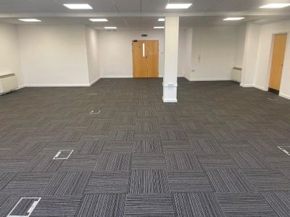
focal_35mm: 26
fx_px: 218
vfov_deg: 53.1
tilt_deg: -14.8
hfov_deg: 67.3
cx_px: 145
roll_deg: -0.2
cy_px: 108
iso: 100
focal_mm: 4.2
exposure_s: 1/100
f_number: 1.6
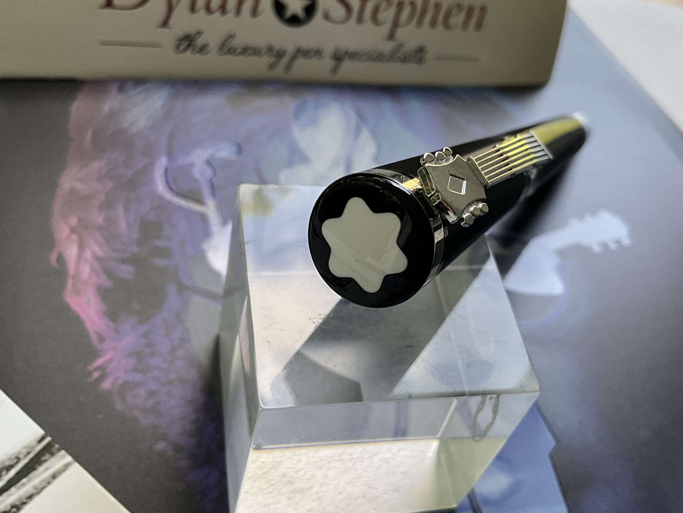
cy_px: 251
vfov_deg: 38.7
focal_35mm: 37
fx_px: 730
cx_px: 405
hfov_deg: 49.9
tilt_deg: -45.5
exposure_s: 1/122
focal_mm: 3
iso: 50
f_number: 1.8
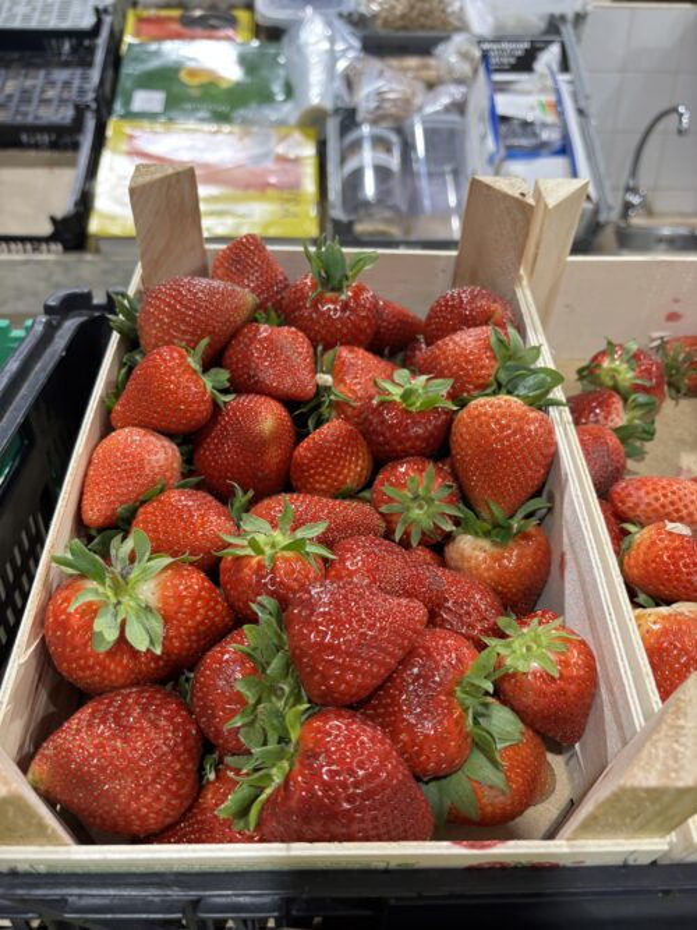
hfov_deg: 53.0
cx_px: 348
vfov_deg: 67.3
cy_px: 465
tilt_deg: -28.2
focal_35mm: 26
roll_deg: -1.8
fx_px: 698
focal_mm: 5.96
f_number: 1.6
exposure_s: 1/100
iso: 125
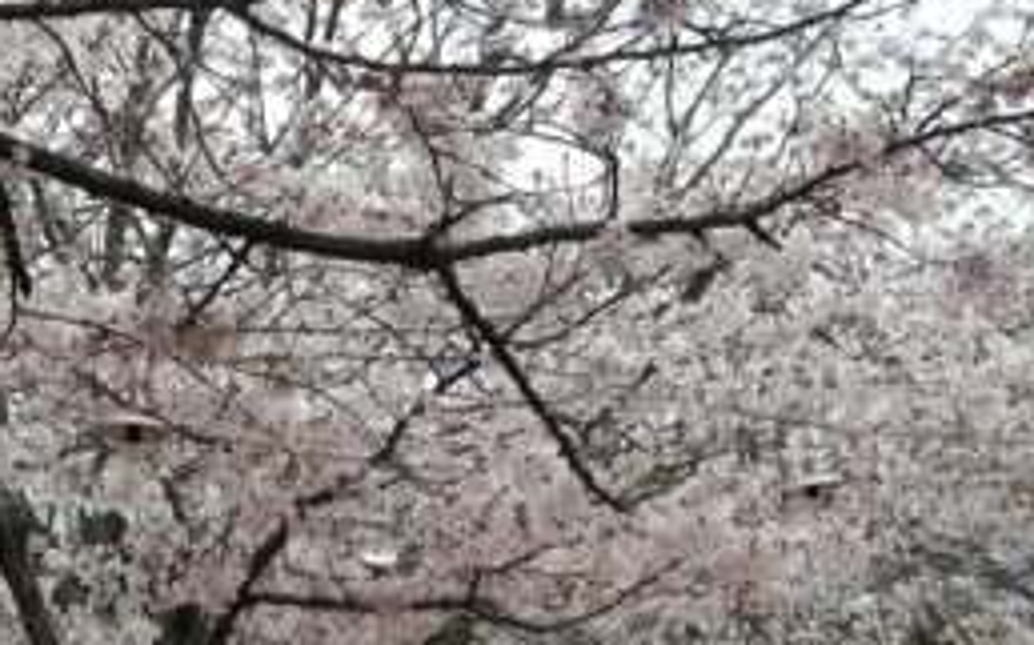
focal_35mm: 115
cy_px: 469
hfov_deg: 18.1
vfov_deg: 11.4
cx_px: 365
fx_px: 3239
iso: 64
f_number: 2.7
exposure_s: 1/66.8
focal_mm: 7.5
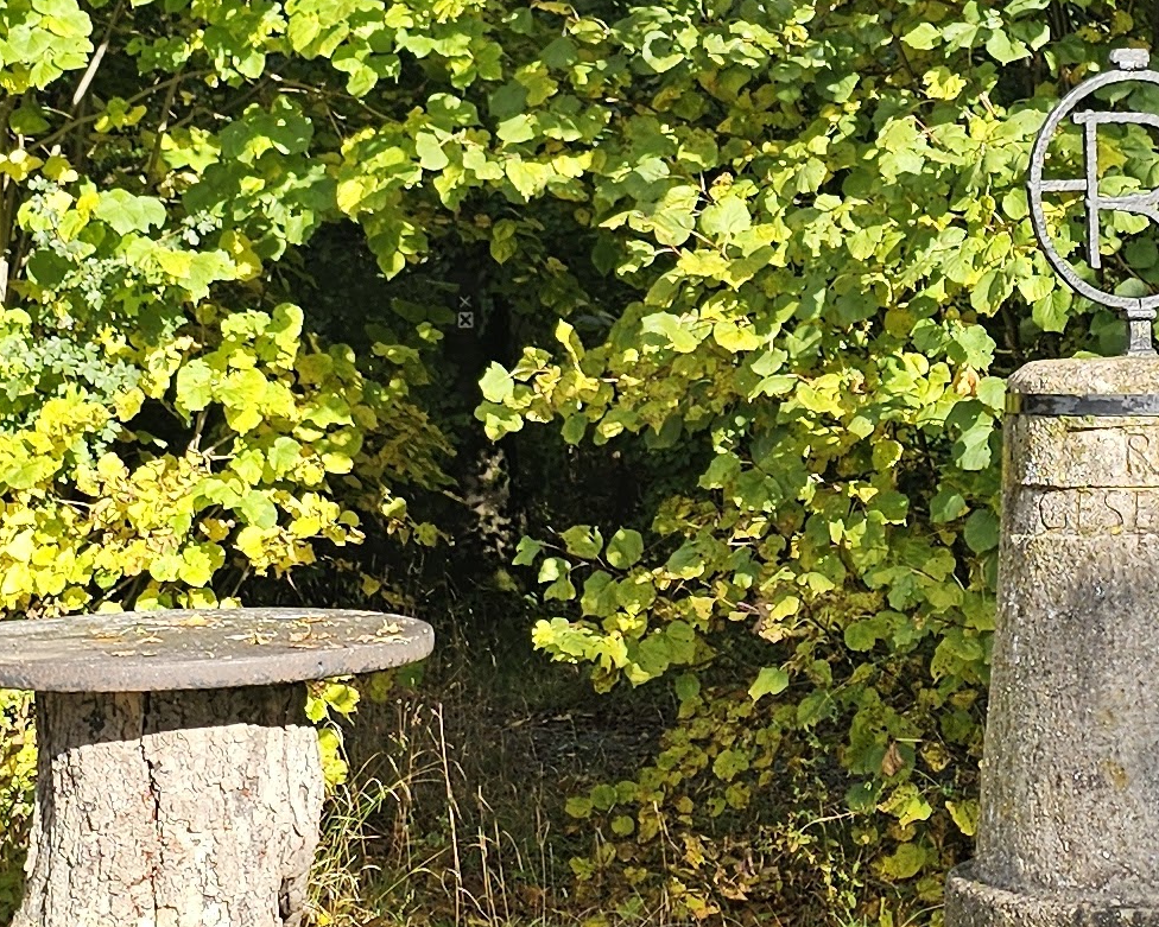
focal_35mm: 92
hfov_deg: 20.8
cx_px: 726
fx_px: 3156
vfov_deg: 16.4
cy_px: 21
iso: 10
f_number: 1.7
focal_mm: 6.3
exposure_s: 1/170
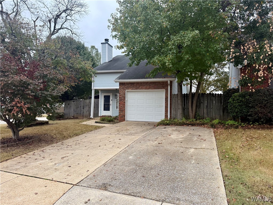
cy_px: 102
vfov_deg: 56.8
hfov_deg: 71.6
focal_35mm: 24
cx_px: 136
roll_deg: -0.7
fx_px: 189
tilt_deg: +1.5
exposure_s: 1/1005
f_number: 1.78
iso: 100
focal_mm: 6.76
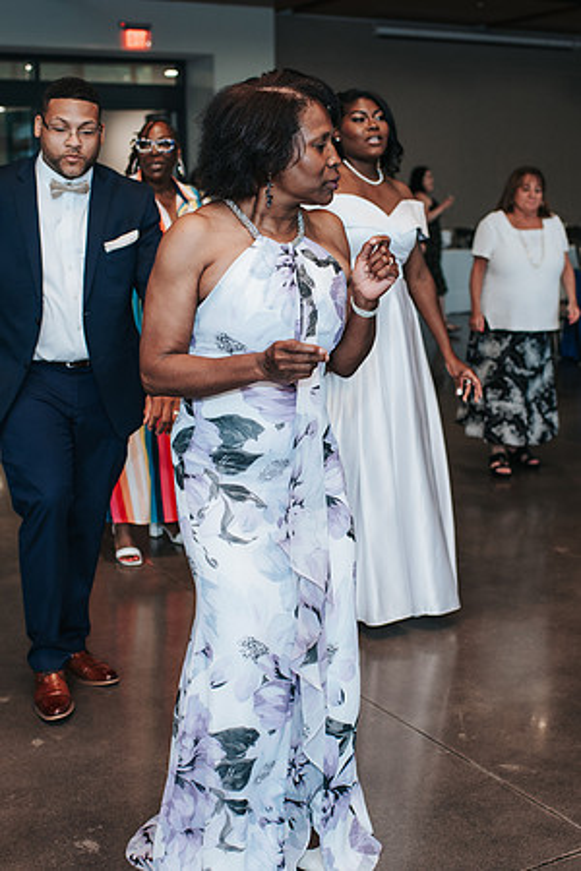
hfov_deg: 25.8
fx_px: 1270
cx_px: 301
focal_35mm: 52
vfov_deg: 37.9
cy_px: 436
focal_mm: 35
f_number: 2.8
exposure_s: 1/160
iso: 450
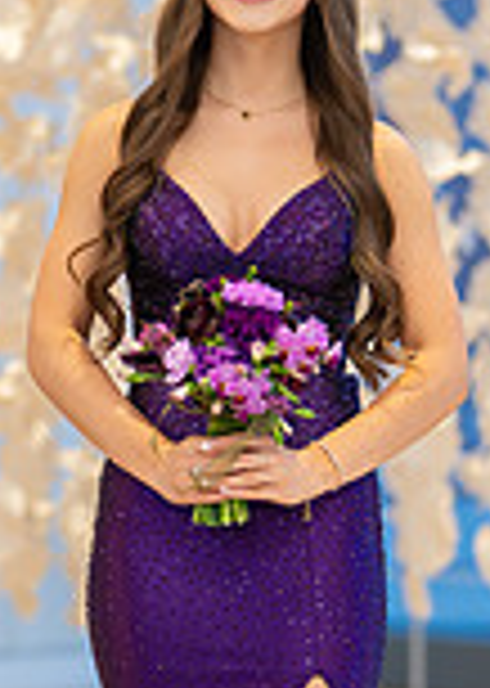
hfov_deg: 6.1
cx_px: 239
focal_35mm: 234
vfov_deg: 8.6
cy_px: 444
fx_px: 4567
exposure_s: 1/800
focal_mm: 50
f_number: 1.2
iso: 800
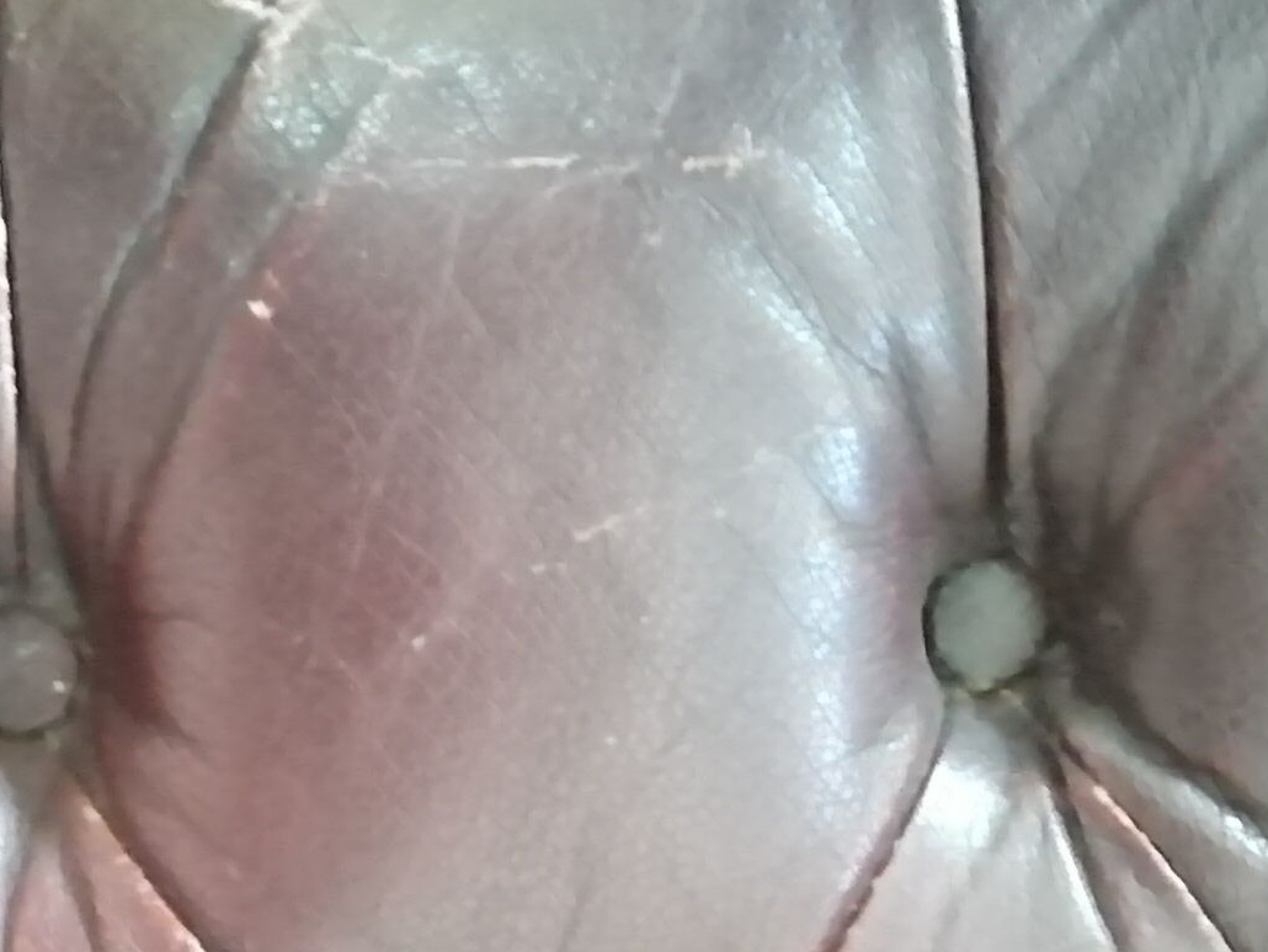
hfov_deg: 17.6
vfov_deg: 12.6
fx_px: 3994
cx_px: -37
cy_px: 1594
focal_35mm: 109
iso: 1600
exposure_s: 1/14.3
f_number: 2.2
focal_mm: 3.46
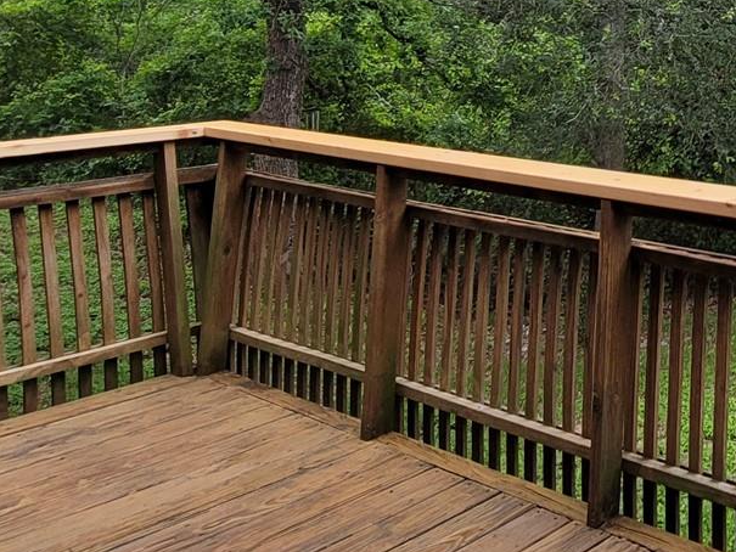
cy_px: 41
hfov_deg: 34.7
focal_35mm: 44
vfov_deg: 31.2
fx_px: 936
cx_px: 873
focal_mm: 2.2
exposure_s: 1/395
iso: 64
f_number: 2.2
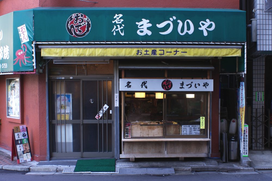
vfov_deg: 43.6
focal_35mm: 30
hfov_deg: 61.9
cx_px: 136
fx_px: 227
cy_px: 90
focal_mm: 20
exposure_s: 1/40
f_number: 5
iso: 100
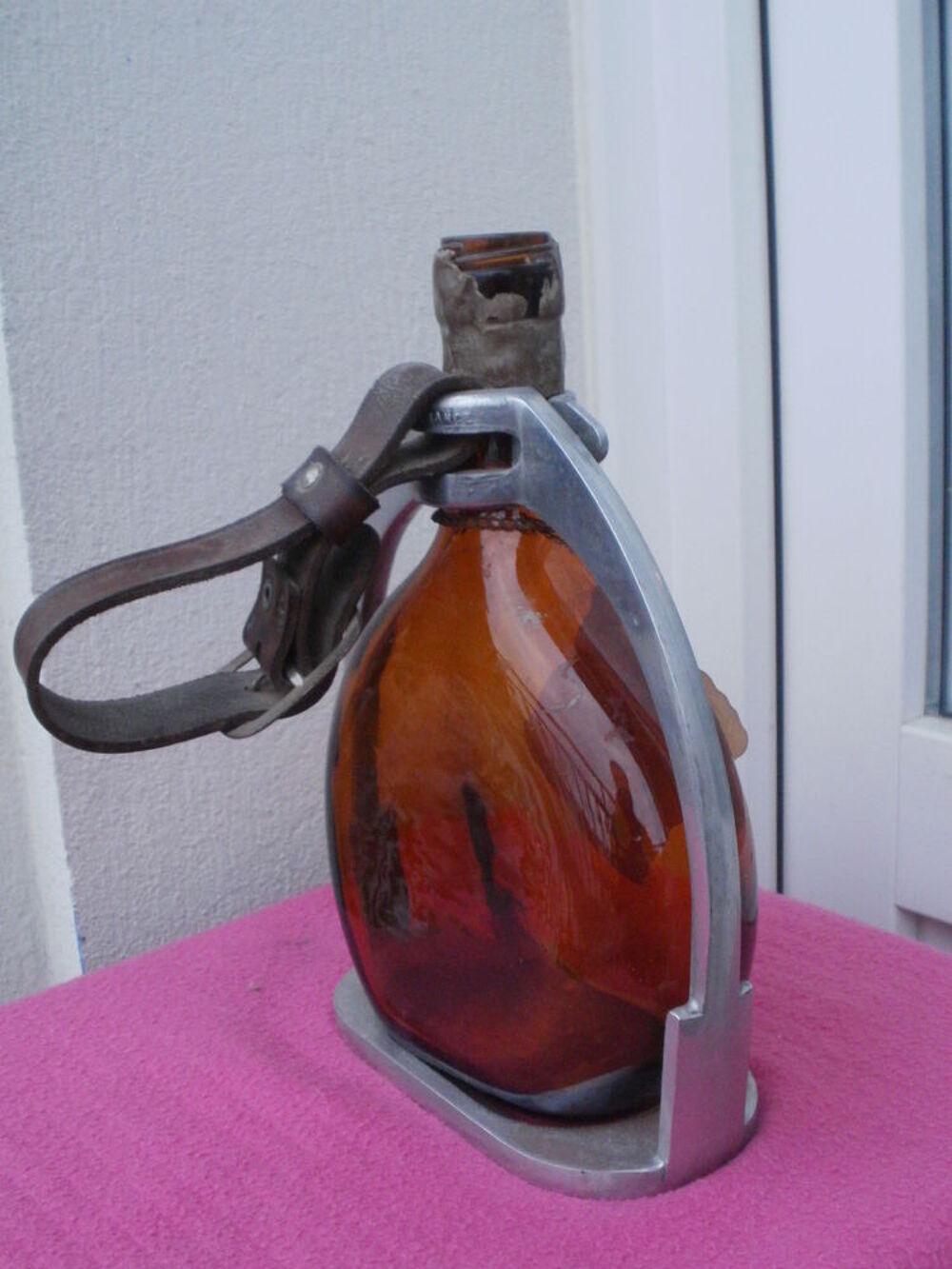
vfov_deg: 42.9
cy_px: 634
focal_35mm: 44
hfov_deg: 32.9
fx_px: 1613
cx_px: 476
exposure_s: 1/50
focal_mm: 7.7
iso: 400
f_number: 4
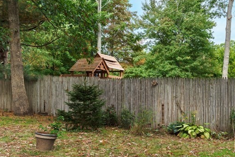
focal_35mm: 42
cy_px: 132
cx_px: 158
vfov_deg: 30.9
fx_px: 274
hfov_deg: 45.6
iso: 100
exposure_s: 1/13
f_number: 8
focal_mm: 21
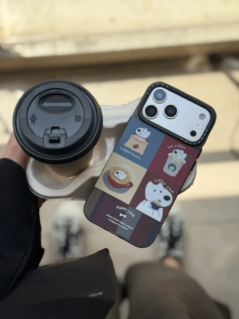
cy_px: 160
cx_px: 120
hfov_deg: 30.3
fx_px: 442
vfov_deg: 39.7
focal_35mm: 48
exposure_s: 1/3096
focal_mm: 6.76
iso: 64
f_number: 1.78
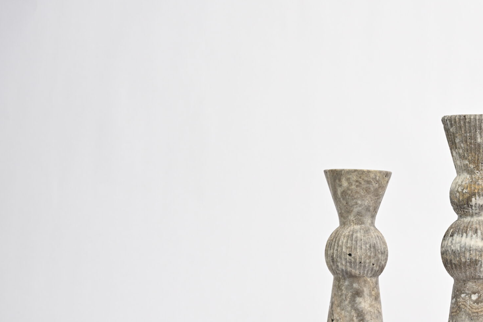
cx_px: 416
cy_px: 202
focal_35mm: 91
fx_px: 1221
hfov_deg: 22.0
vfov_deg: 15.0
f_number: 6.3
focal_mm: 52
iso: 100
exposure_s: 1/25
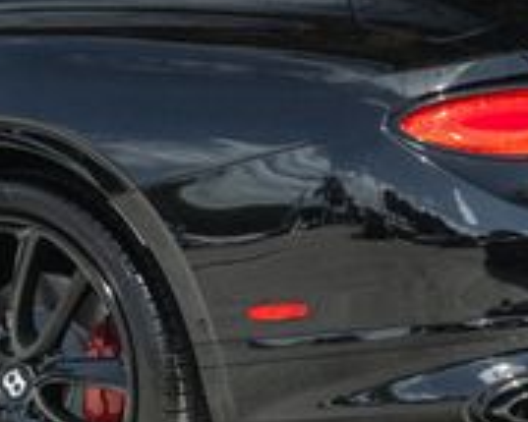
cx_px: -78
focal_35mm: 266
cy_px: -35
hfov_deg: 7.2
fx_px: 4154
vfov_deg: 5.8
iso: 640
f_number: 7.1
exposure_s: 1/1000
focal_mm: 43
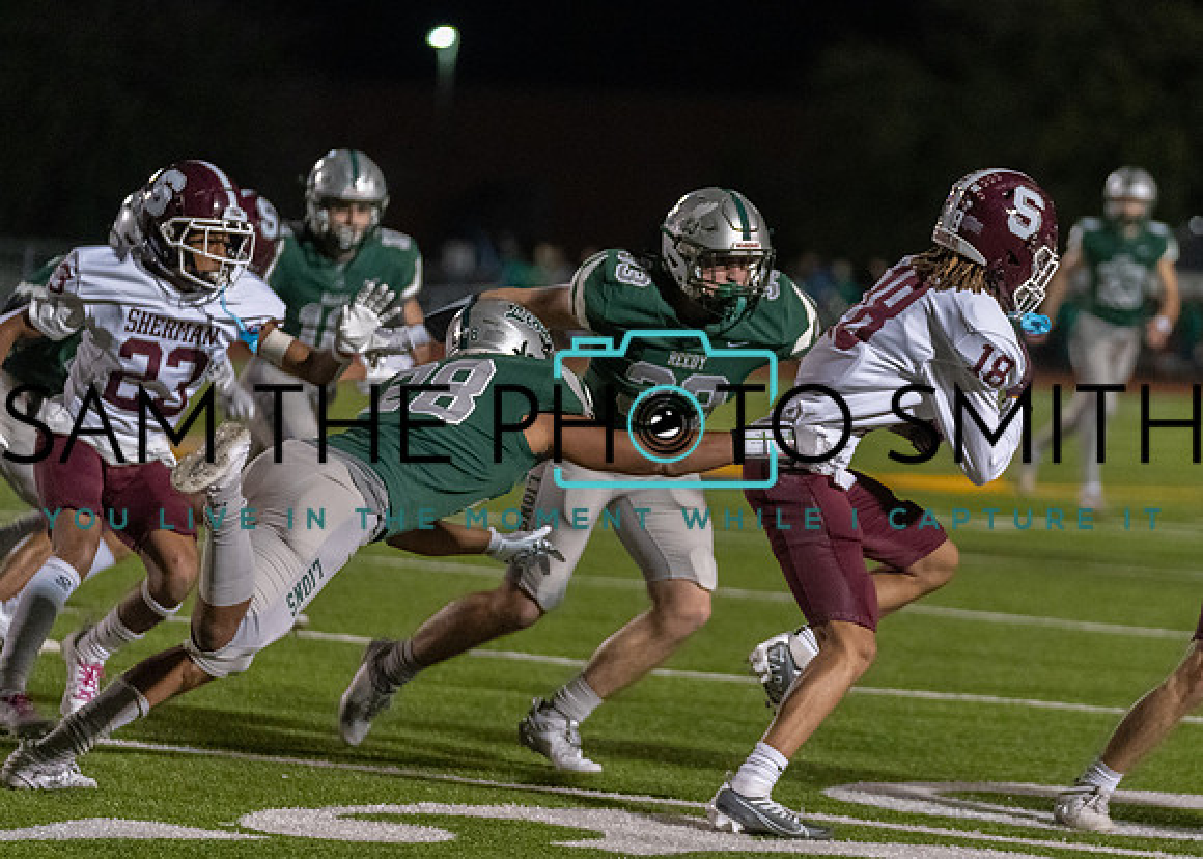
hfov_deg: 9.4
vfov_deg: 6.7
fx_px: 7326
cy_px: 442
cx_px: 770
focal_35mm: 214
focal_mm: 150
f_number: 2.8
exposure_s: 1/1250
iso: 6400
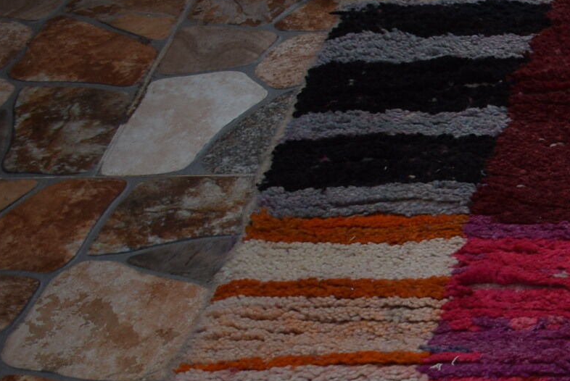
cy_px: 540
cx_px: 1017
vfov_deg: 9.8
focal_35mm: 137
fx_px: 2172
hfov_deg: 13.5
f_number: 3.8
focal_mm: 24
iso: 100
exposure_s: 1/250
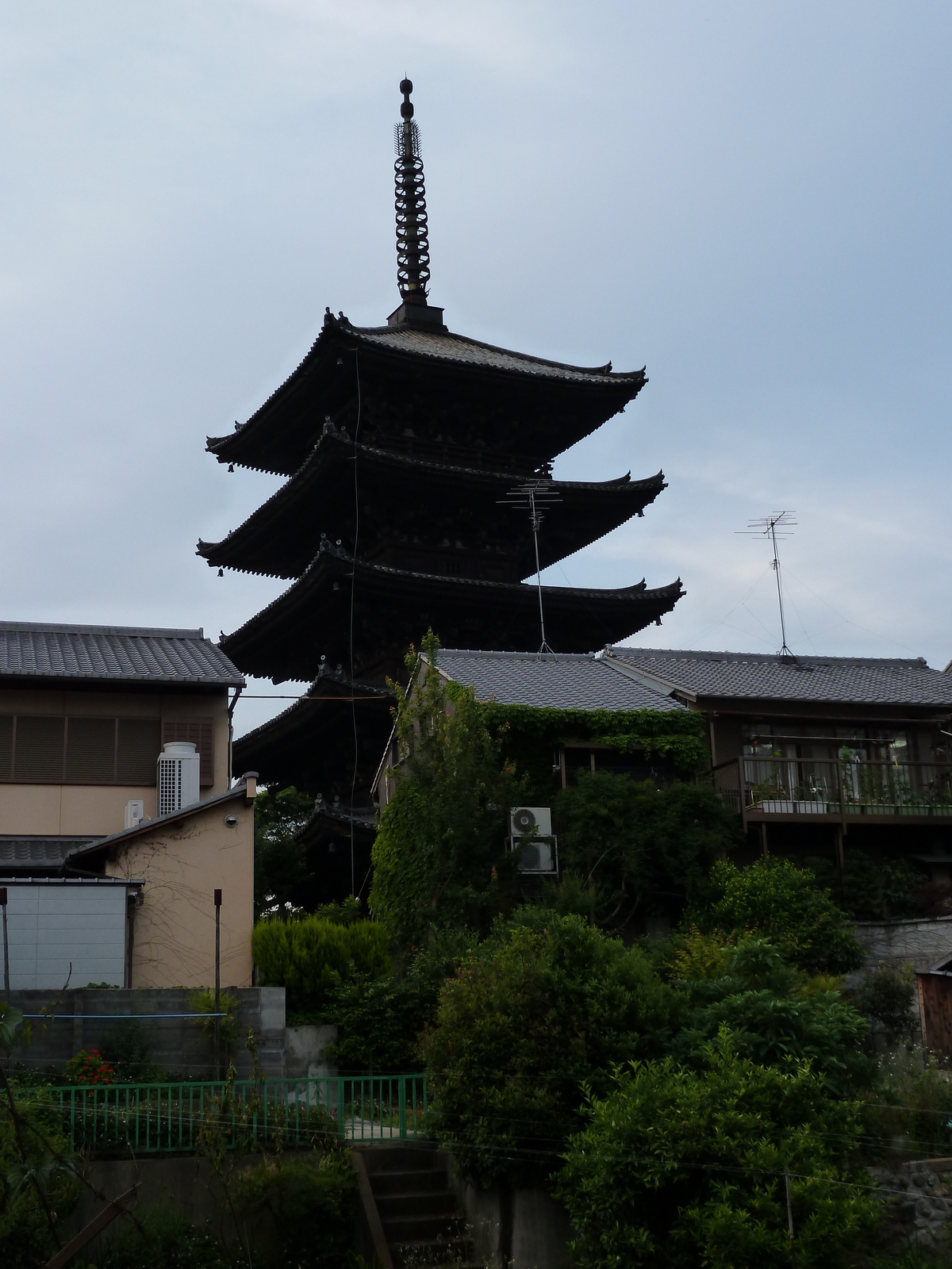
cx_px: 476
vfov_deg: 42.9
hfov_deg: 32.9
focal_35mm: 44
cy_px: 634
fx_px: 1613
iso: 125
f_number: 3.7
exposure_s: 1/80
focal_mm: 7.3
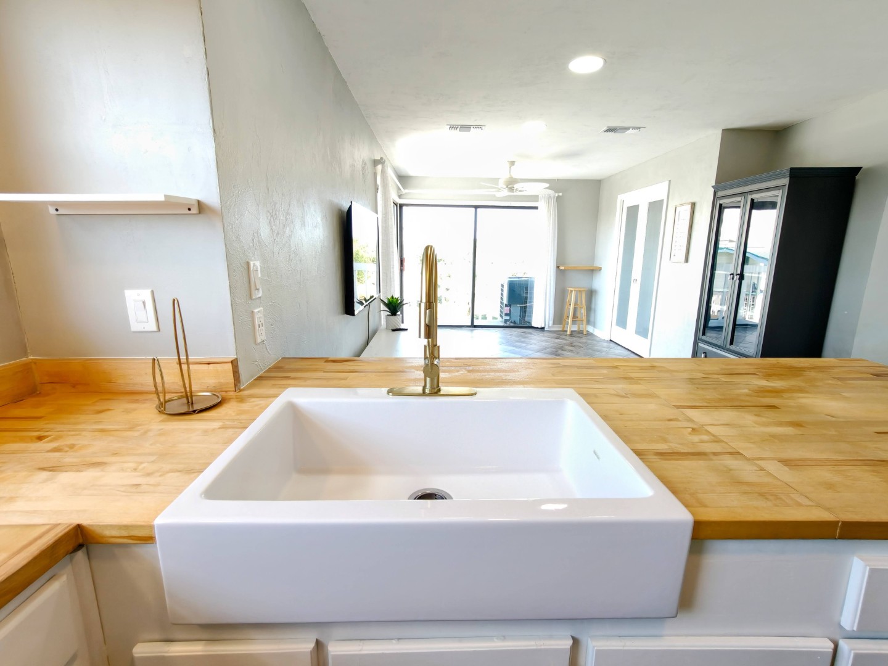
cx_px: 444
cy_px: 333
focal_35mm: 16
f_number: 2
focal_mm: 2.31
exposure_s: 1/120
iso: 200
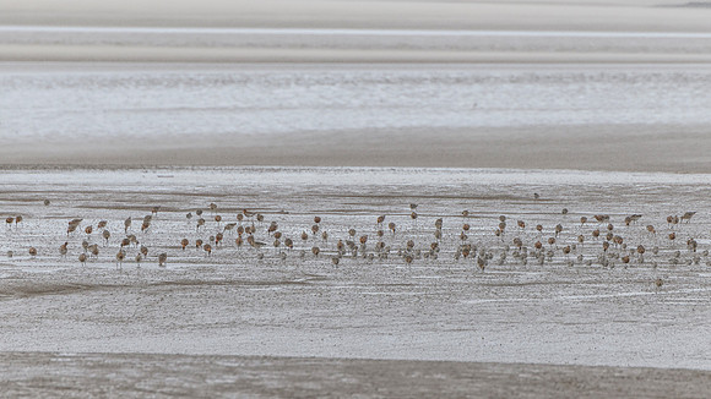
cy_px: 157
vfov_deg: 2.1
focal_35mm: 569
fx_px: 10722
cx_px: 382
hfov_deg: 3.8
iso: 450
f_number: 6.3
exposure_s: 1/1600
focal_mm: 400
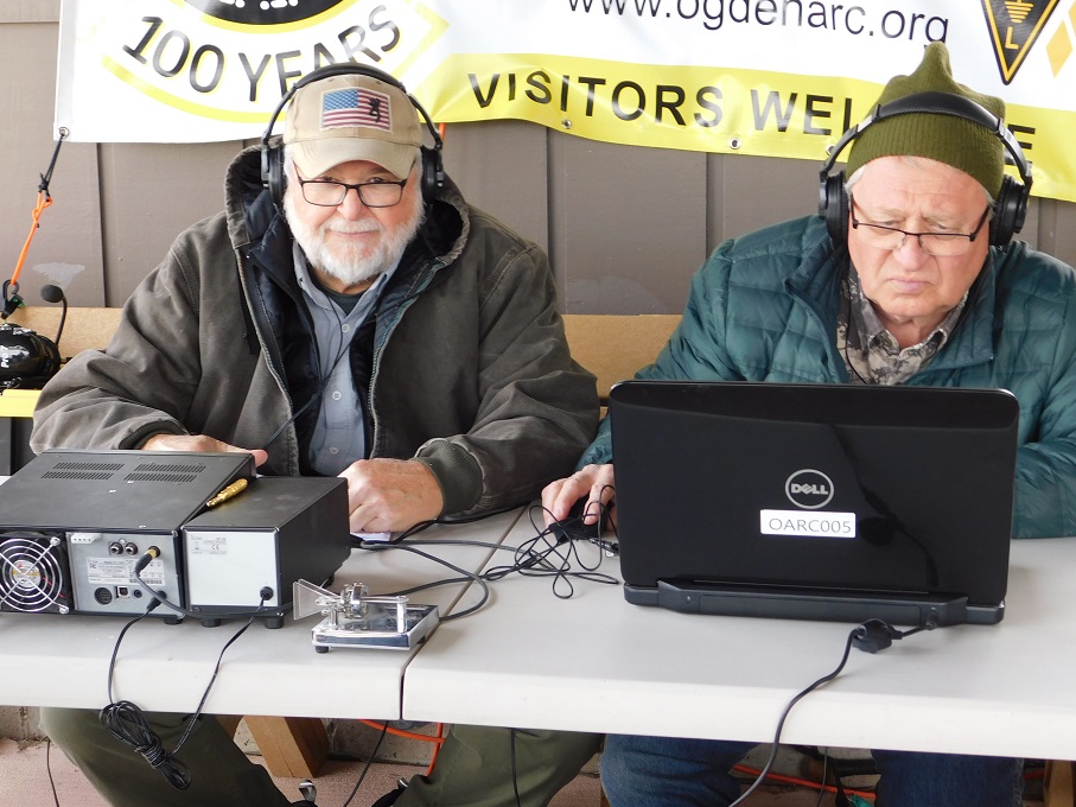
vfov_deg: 24.4
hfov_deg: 32.2
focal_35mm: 60
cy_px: 407
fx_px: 1865
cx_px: 539
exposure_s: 1/60
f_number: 4
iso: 125
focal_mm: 10.4
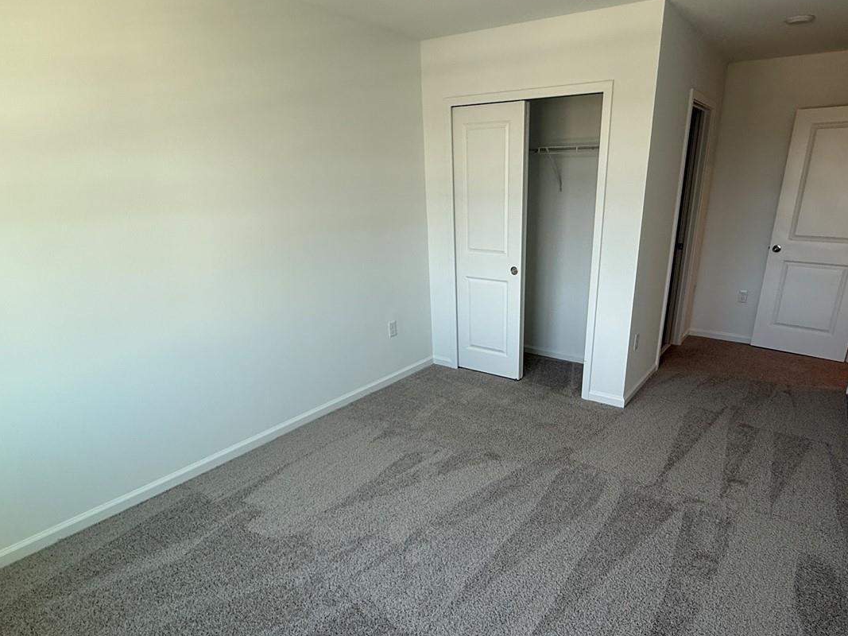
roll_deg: -0.2
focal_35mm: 21
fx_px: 514
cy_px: 378
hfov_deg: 78.6
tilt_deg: -20.2
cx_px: 481
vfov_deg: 62.9
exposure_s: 1/99
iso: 125
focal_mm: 2.22
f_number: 2.2
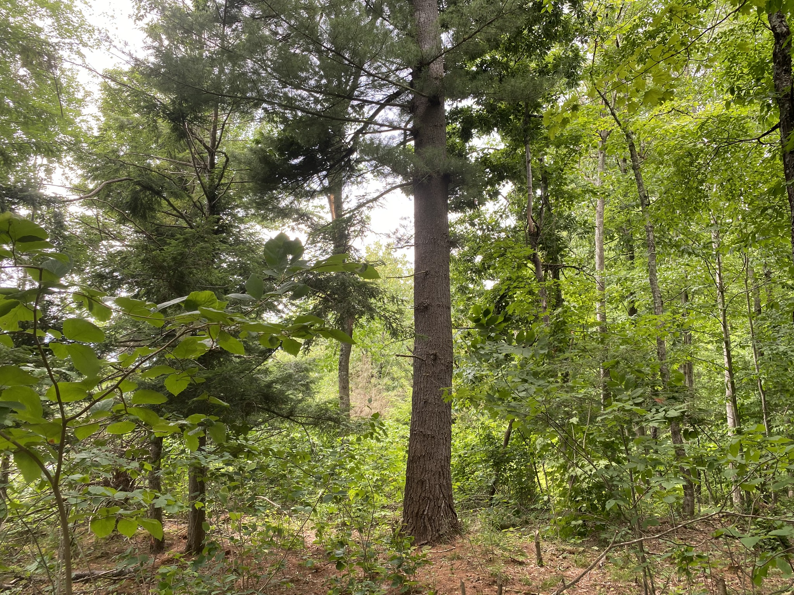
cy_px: 298
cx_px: 397
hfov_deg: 67.3
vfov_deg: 53.1
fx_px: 596
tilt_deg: +11.6
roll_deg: -0.7
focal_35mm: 26
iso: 32
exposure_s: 1/122
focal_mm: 4.25
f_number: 1.8
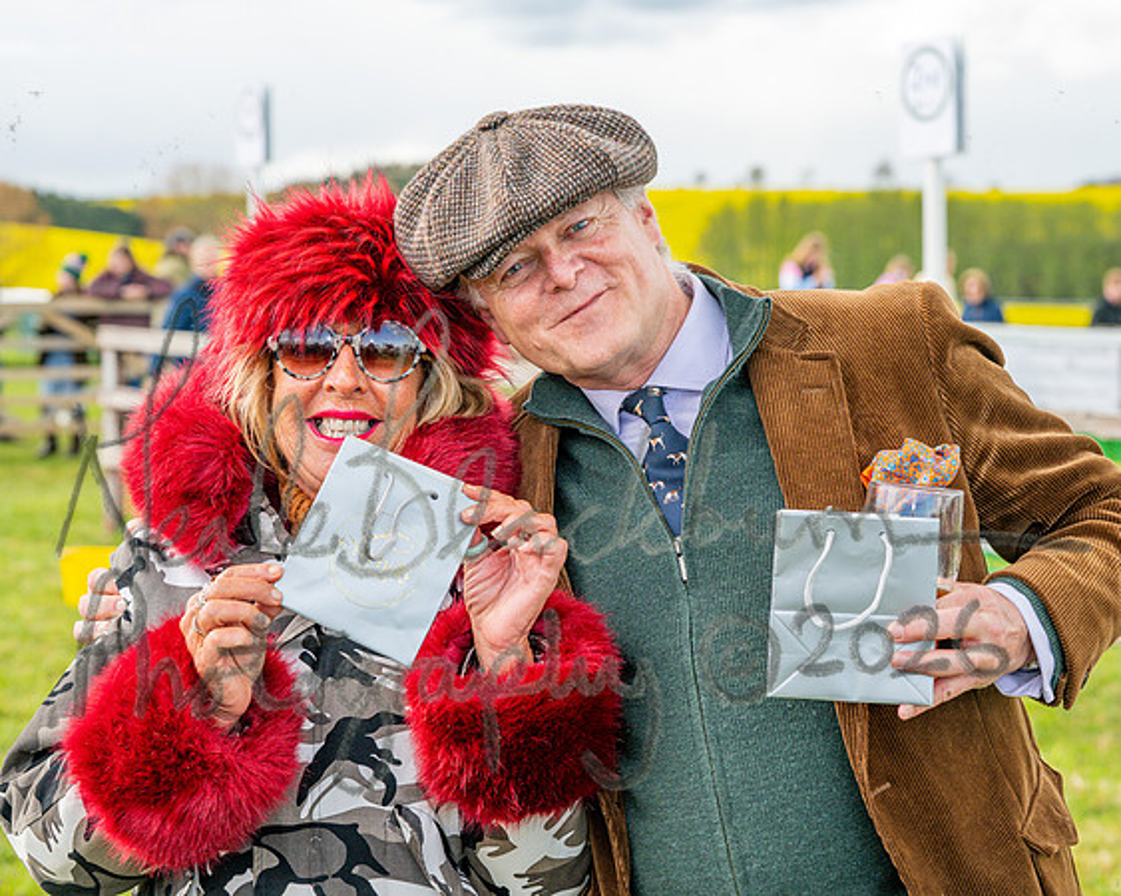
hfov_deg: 22.8
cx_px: 615
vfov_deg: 18.3
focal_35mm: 84
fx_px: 2781
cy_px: 391
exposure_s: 1/500
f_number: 5
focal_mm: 66
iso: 400
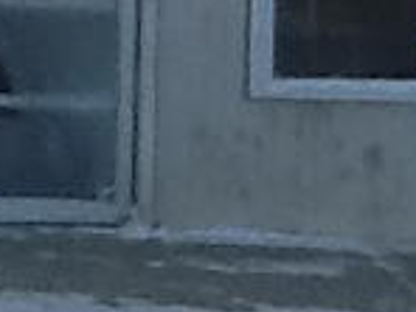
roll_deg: +0.3
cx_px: -177
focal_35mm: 286
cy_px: -315
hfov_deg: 6.8
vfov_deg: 5.1
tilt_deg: -1.9
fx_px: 3437
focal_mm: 2.03
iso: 40
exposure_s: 1/228
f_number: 2.4
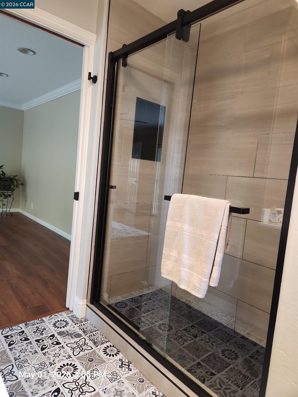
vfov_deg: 73.9
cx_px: 149
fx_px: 264
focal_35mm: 23
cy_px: 198
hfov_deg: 58.9
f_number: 1.8
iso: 250
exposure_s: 1/120
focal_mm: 5.4
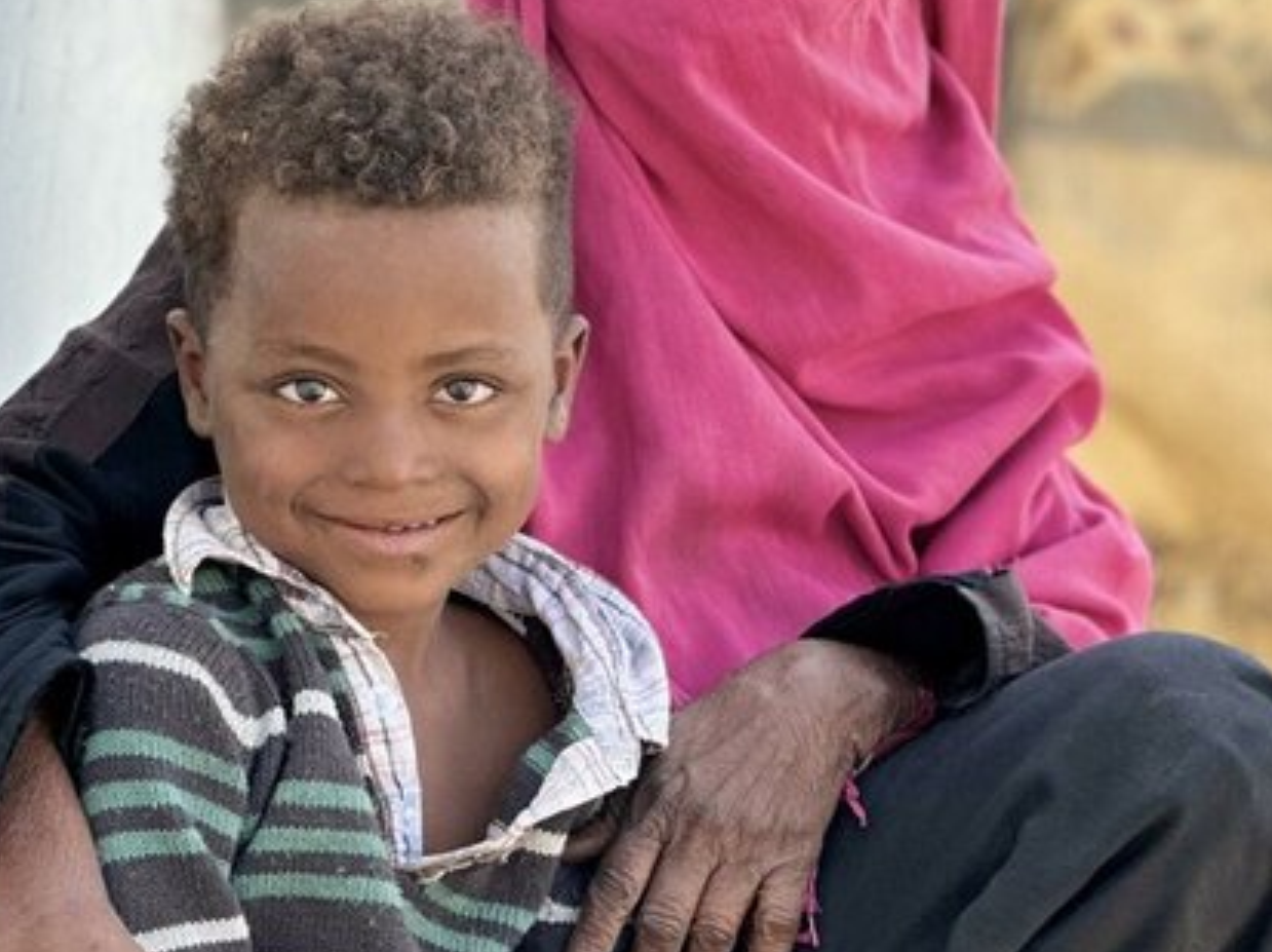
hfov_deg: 11.9
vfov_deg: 9.0
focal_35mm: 165
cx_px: 1075
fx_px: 6058
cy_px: 357
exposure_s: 1/166
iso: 40
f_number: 2.8
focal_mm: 9
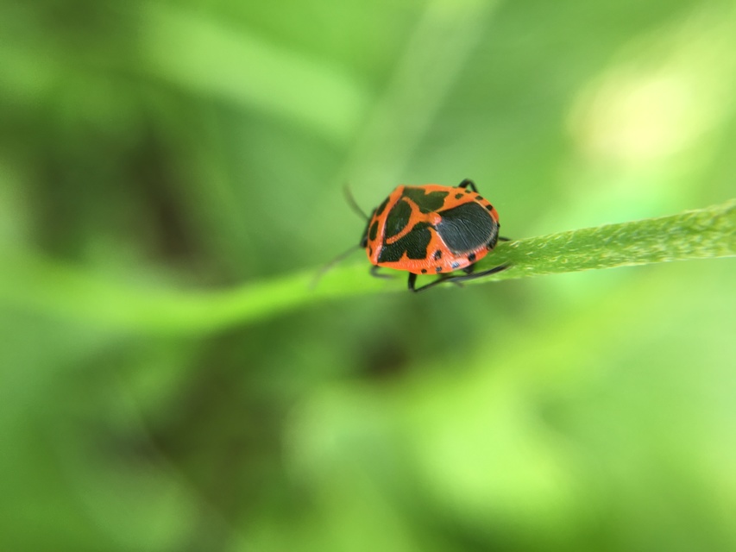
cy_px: 276
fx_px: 617
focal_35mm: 29
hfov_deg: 61.7
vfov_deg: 48.2
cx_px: 368
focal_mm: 4.15
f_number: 2.2
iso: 25
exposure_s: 1/100
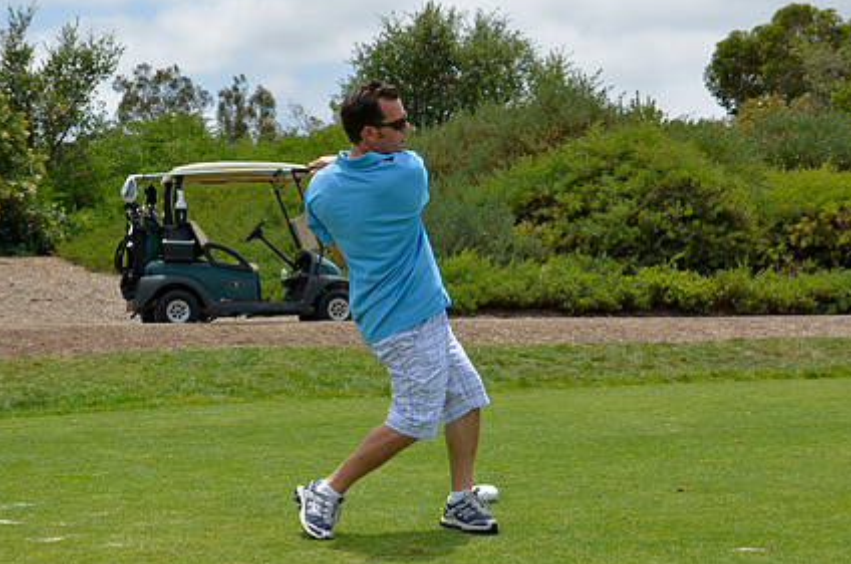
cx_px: 353
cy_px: 331
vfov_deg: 17.4
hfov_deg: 26.0
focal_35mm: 78
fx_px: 1840
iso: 200
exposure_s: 1/500
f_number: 9
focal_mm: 38
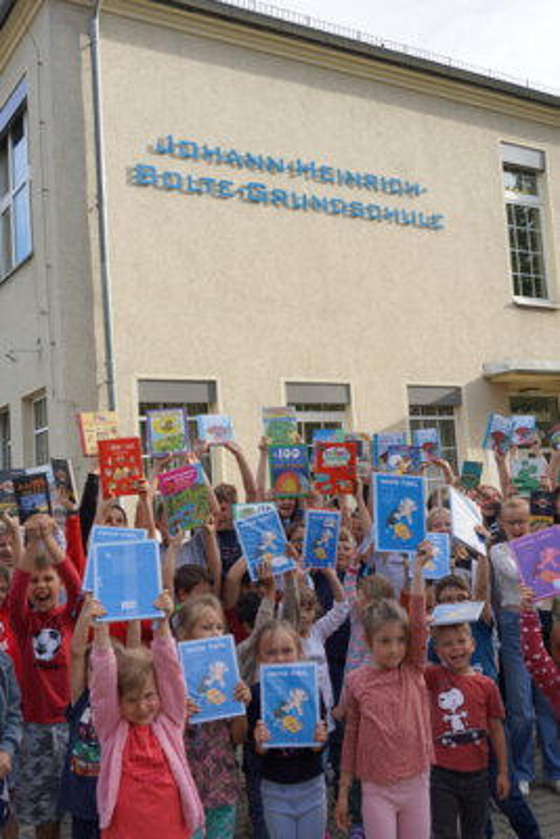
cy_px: 420
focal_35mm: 38
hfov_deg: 35.1
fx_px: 886
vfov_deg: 50.7
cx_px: 280
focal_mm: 38
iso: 100
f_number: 5.6
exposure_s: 1/250
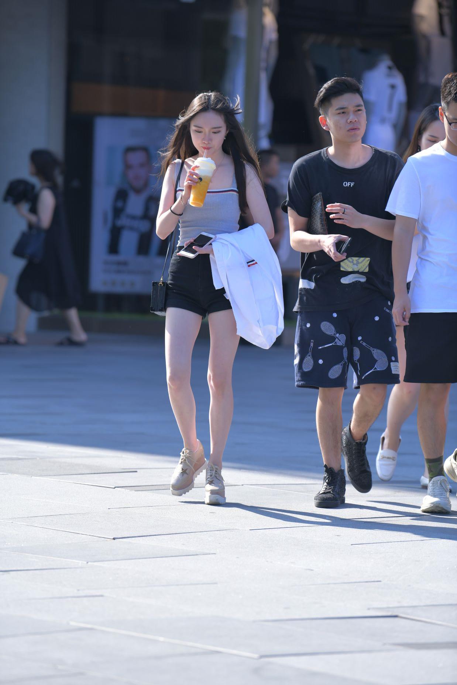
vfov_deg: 10.3
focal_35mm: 200
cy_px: 342
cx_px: 228
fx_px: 3808
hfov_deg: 6.9
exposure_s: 1/800
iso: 250
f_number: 4
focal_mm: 200
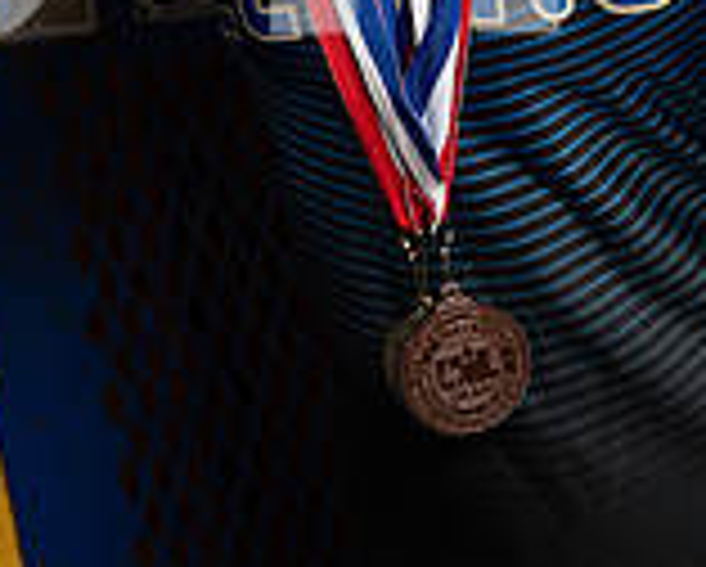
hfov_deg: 18.8
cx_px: 432
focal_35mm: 102
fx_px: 2134
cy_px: -418
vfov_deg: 13.7
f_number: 8
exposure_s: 1/250
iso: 125
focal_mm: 38
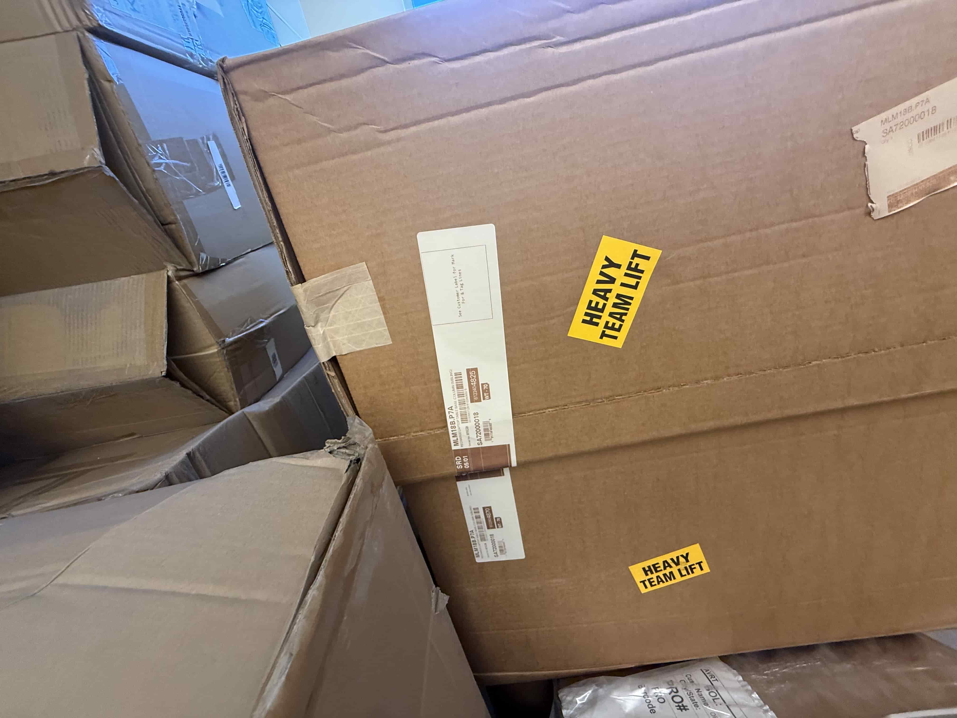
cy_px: 359
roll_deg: +14.2
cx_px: 478
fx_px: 387
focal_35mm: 14
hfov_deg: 102.1
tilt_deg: -20.5
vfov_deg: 85.7
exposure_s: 1/100
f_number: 2.2
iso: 320
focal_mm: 2.22
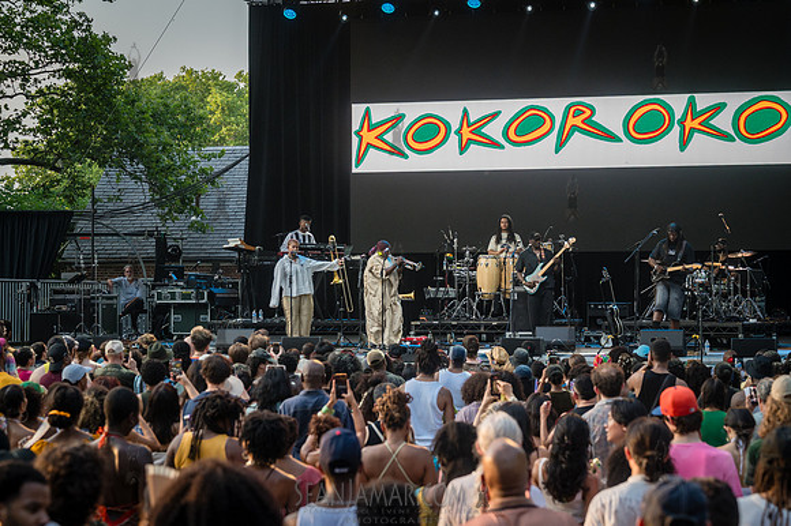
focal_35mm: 79
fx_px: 1738
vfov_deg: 17.2
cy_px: 263
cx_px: 396
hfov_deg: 25.6
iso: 1000
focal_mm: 78
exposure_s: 1/640
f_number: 4.5
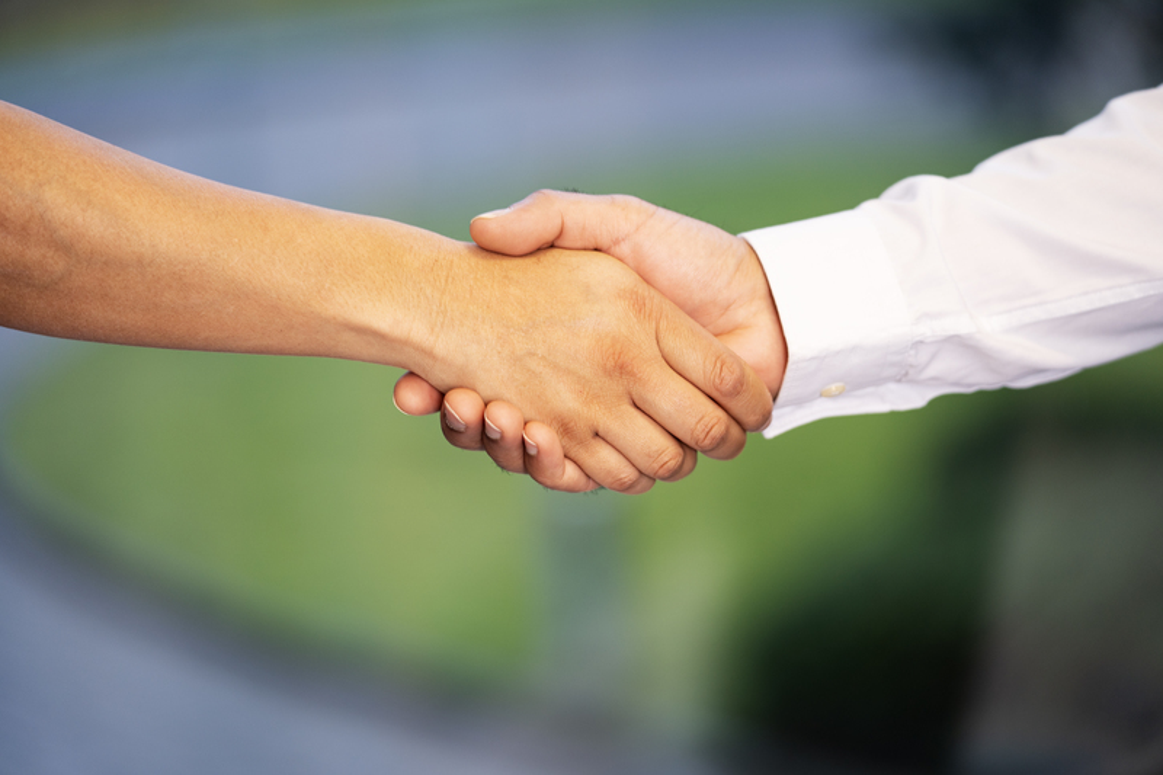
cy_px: 388
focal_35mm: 125
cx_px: 582
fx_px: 4037
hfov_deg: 16.4
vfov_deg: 11.0
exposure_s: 1/100
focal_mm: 125
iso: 400
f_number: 2.8
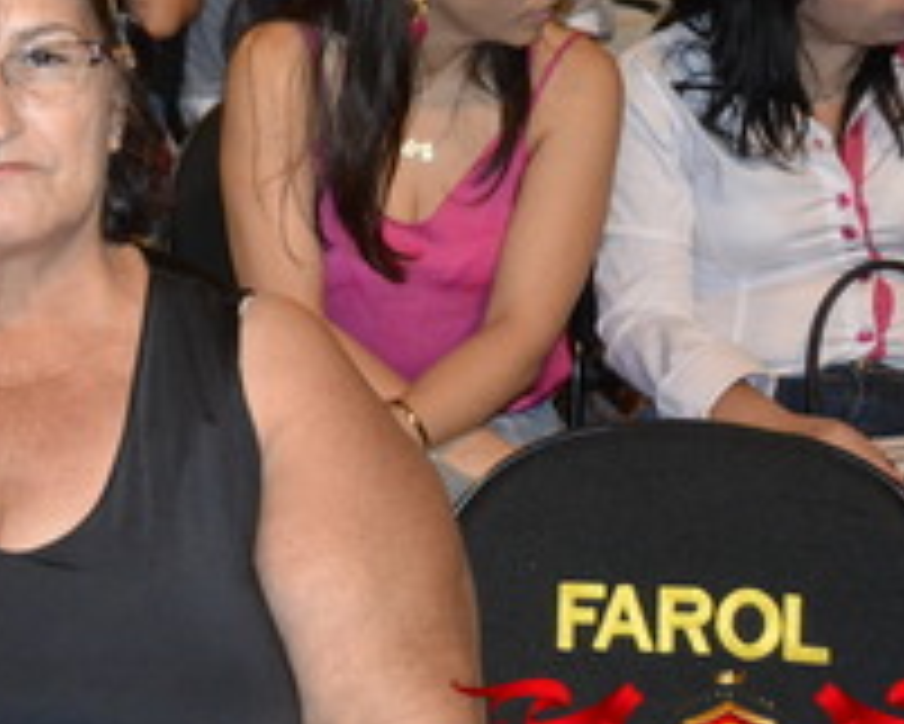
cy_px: 234
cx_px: -34
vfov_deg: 15.8
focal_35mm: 97
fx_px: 2596
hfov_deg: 19.1
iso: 3200
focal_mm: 28
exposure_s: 1/60
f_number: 4
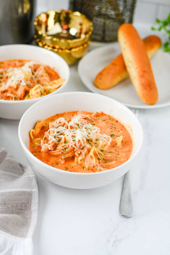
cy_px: 128
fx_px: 355
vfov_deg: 39.6
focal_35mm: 50
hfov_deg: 26.9
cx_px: 85
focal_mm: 50
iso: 280
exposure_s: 1/100
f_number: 4
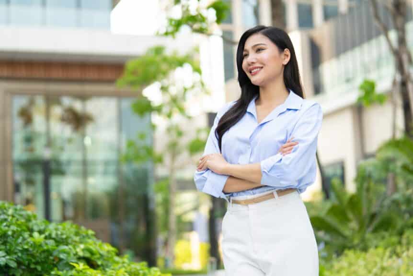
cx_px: 206
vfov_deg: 18.2
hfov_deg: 27.0
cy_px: 138
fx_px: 861
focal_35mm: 75
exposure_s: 1/800
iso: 125
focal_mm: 50
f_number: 1.4
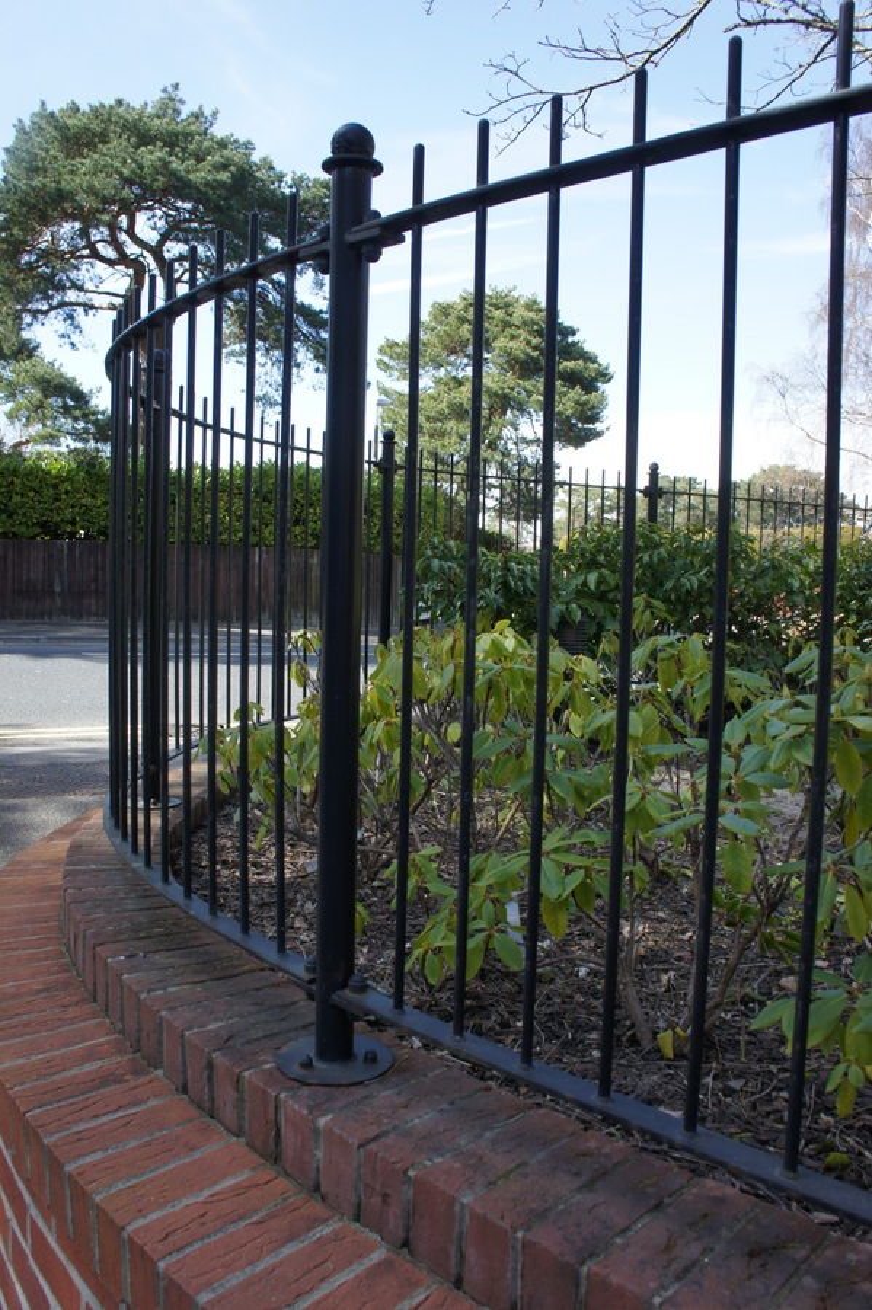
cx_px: 436
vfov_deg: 62.0
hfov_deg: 43.6
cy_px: 655
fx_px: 1091
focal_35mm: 30
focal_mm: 20
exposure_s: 1/125
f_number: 7.1
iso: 200
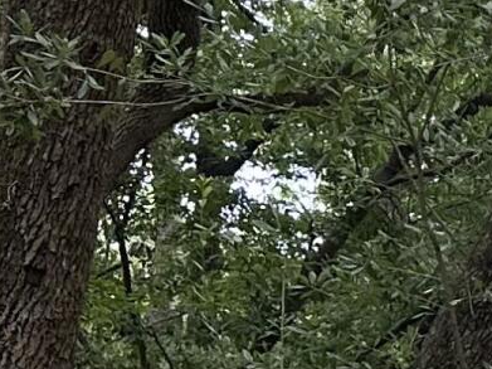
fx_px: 2614
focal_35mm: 184
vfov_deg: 8.0
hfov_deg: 8.0
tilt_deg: +10.1
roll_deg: +2.5
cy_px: 428
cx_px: 1781
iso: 80
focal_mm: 6.86
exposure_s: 1/260
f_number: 1.78
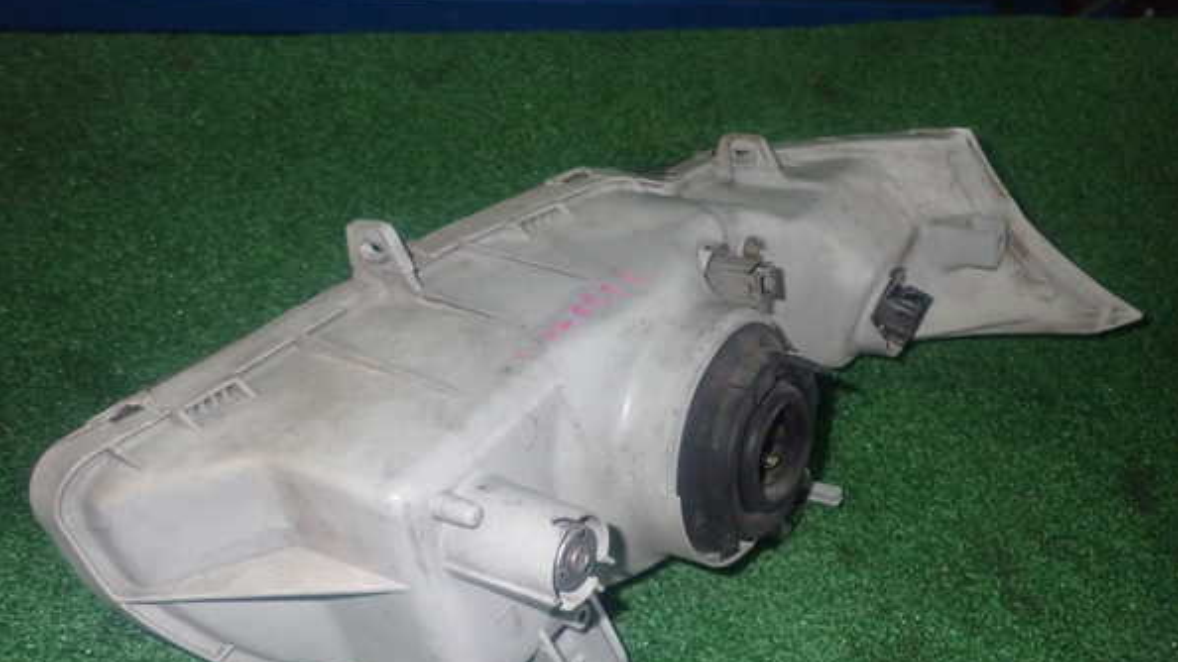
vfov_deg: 35.6
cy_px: 375
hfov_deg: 59.5
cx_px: 593
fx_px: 1031
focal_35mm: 33
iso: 640
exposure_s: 1/30
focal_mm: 5.4
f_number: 6.3
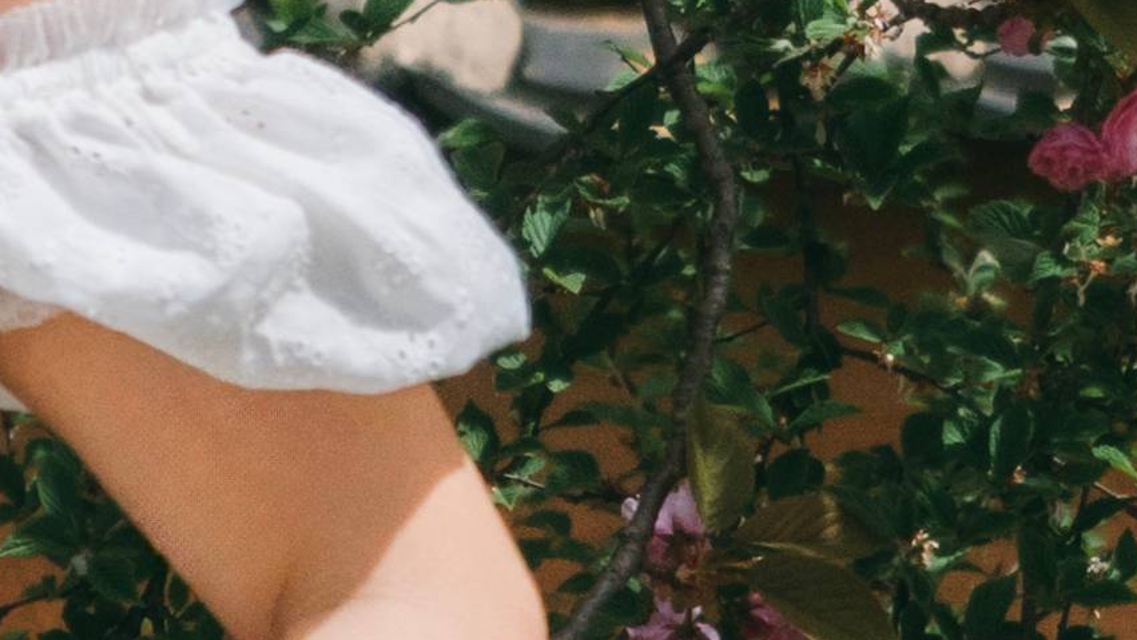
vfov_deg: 2.3
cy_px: -115
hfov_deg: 4.0
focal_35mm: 535
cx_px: -1678
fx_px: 16132
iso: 200
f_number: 5
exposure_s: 1/3200
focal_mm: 62
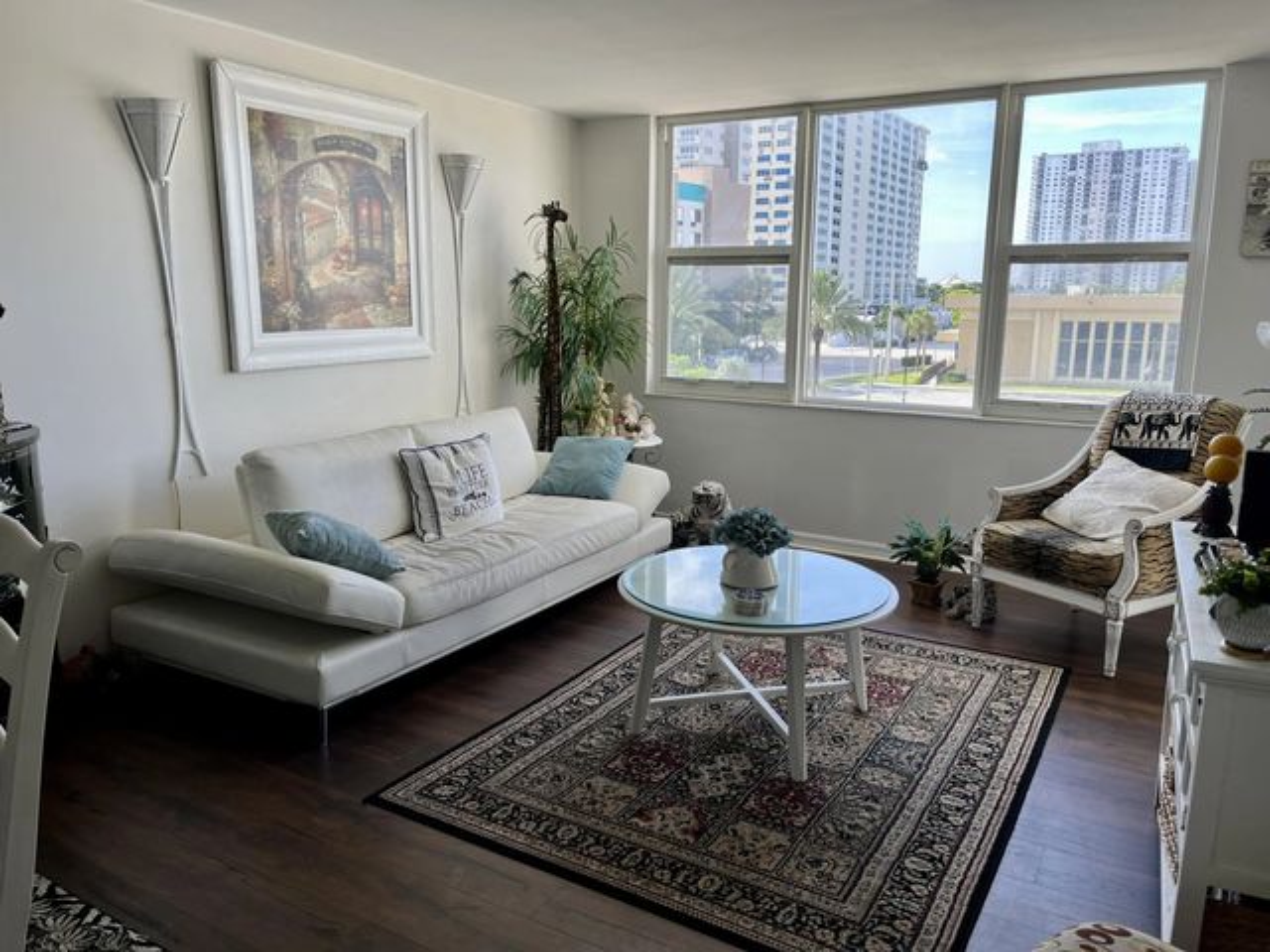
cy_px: 476
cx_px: 635
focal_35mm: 26
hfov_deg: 67.3
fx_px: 954
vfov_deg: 53.1
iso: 40
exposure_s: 1/184
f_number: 1.6
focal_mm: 5.1
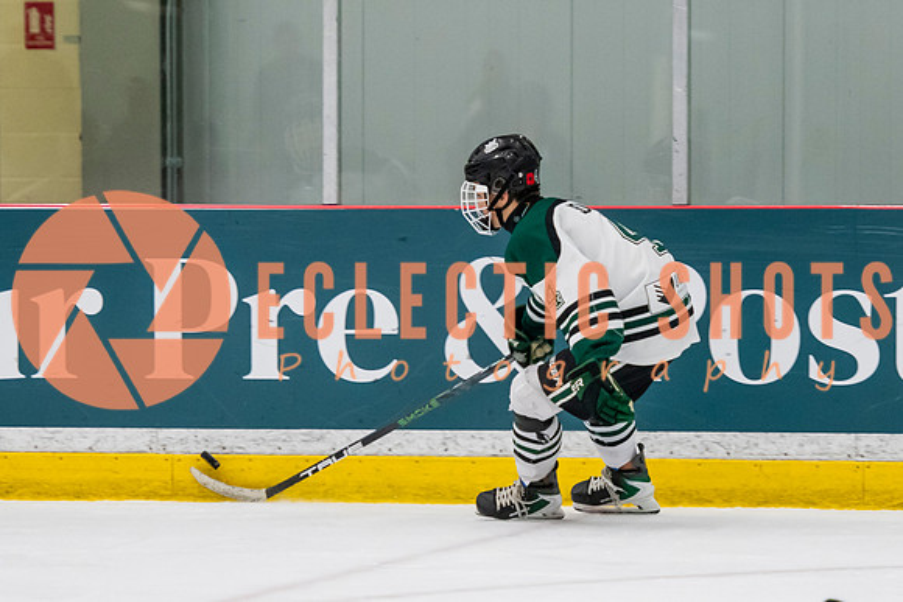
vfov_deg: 4.3
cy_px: 307
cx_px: 490
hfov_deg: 6.5
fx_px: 7945
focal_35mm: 317
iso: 2000
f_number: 3.2
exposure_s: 1/640
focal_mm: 145
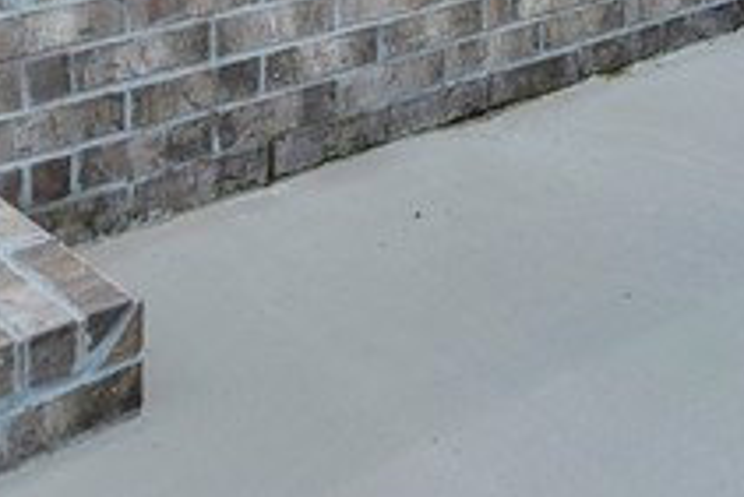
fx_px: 1489
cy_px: -416
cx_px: 656
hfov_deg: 27.2
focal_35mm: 72
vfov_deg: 15.9
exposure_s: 1/10
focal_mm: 14
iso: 250
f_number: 2.8
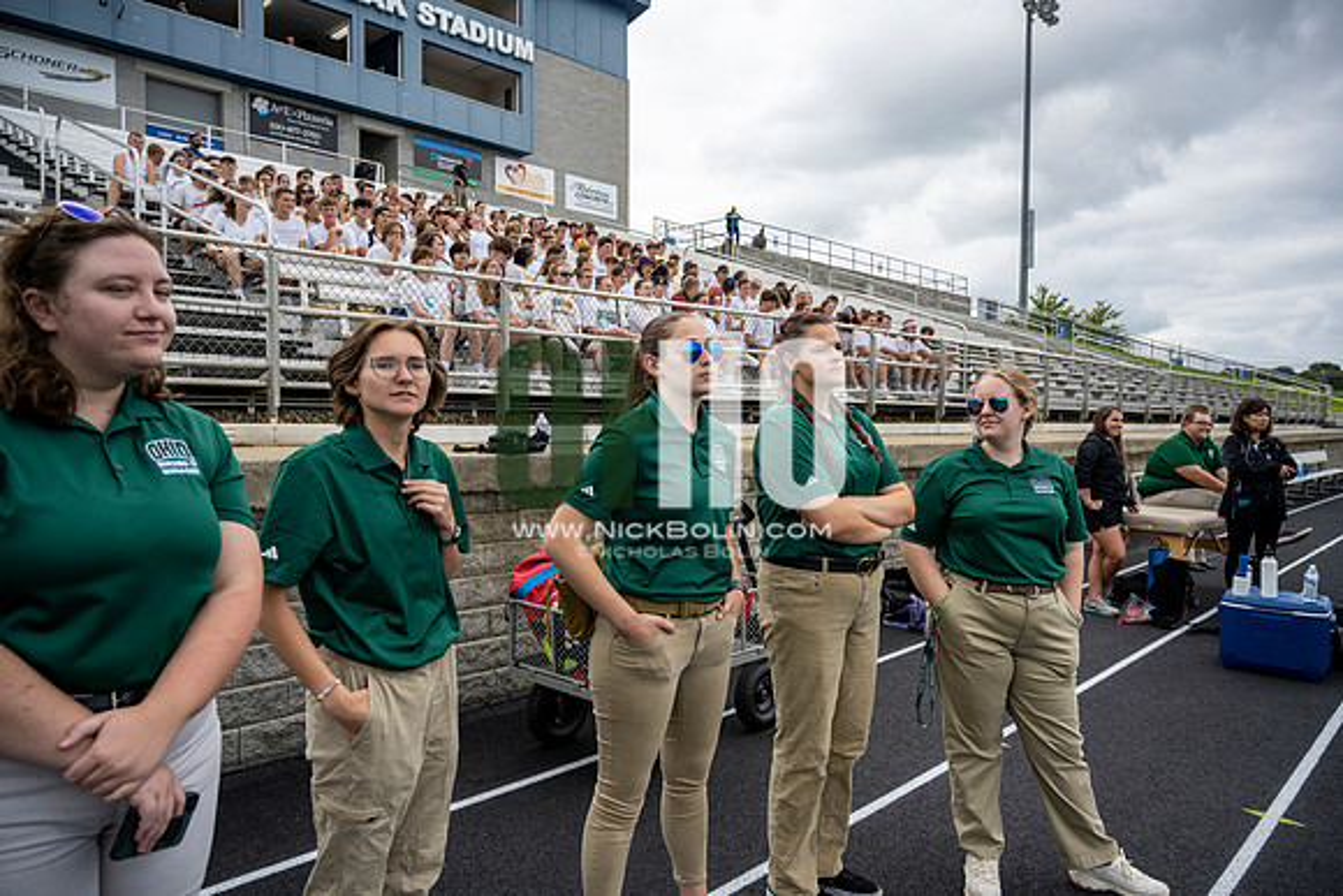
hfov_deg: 73.7
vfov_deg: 53.2
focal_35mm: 24
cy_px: 448
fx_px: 896
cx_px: 672
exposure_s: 1/800
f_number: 4
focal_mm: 24
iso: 250
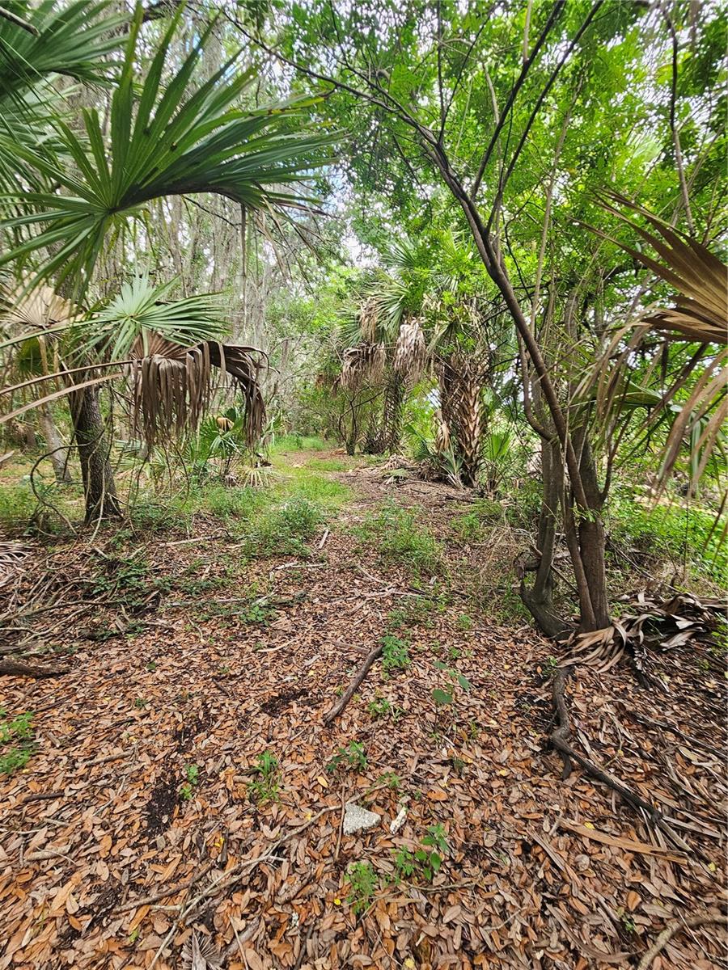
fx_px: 365
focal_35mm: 13
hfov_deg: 89.9
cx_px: 364
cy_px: 485
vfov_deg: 106.2
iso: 80
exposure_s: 1/60
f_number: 2.2
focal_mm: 2.2
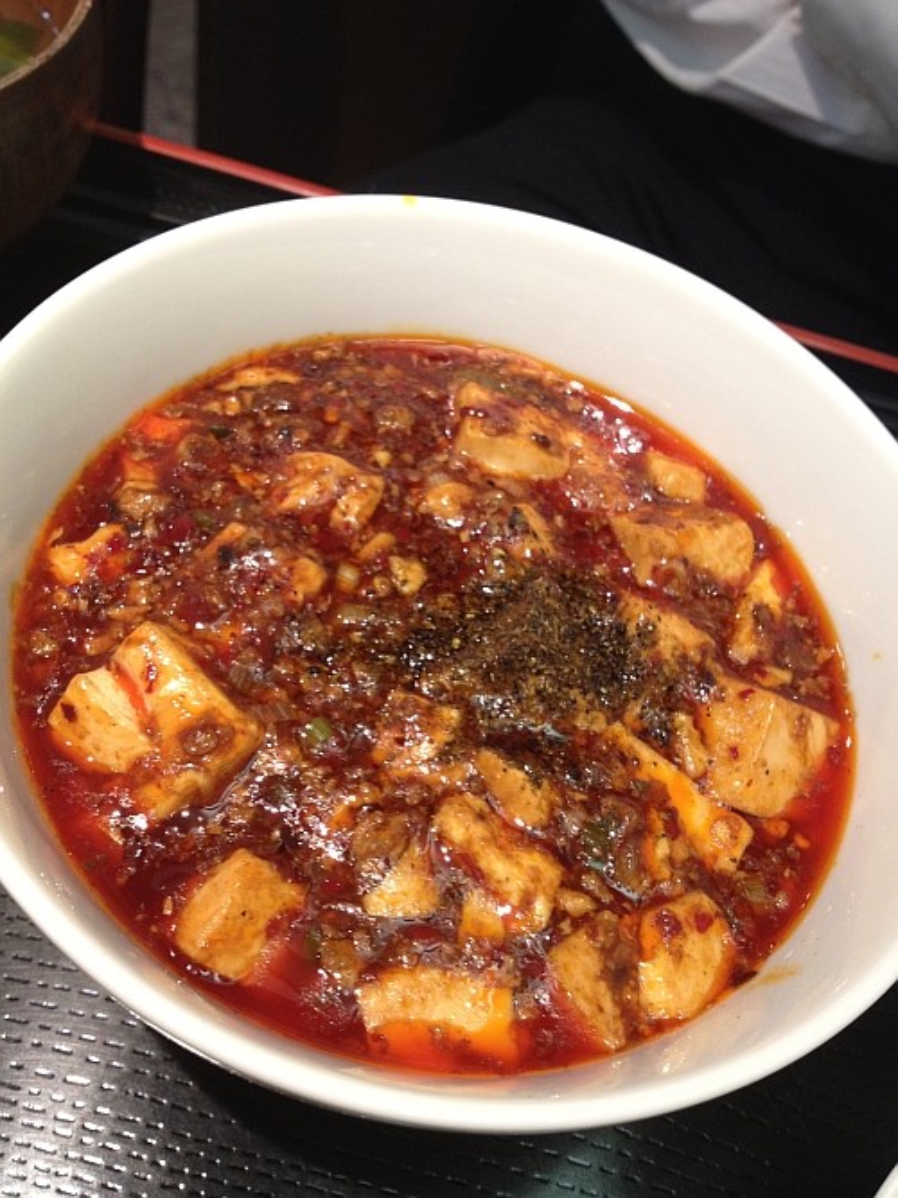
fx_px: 1211
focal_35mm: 35
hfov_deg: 40.7
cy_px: 599
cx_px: 449
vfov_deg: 52.6
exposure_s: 1/20
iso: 125
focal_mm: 4.28
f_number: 2.4
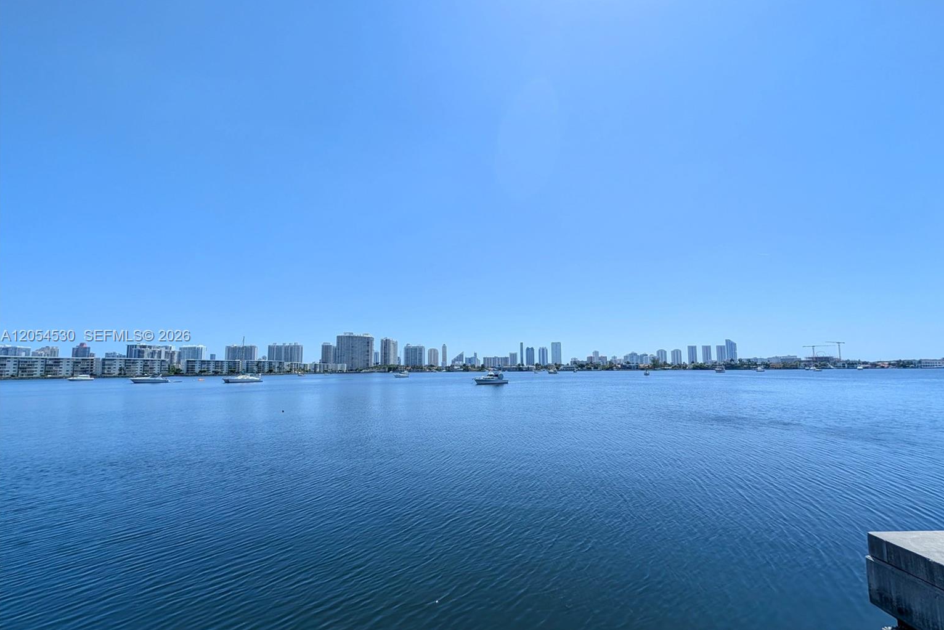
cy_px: 337
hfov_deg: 108.3
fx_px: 341
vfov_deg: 85.3
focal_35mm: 13
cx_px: 489
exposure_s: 1/3436
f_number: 1.7
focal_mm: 2.02
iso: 54
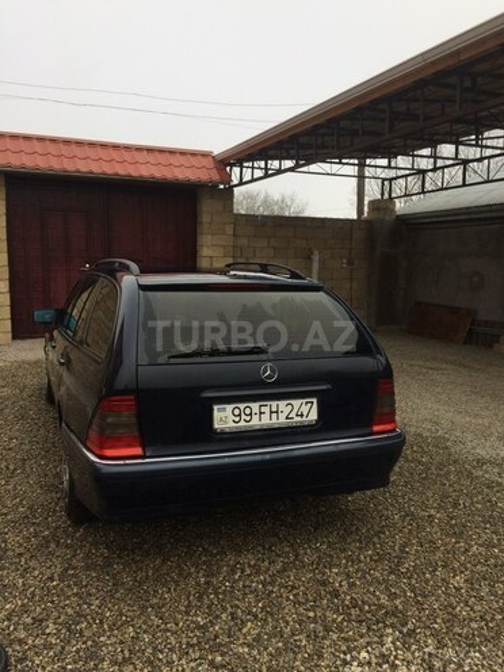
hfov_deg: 48.2
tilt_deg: -8.9
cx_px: 252
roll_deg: -1.1
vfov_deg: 61.7
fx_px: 563
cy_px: 336
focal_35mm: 29
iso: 32
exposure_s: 1/578
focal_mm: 4.15
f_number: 2.2
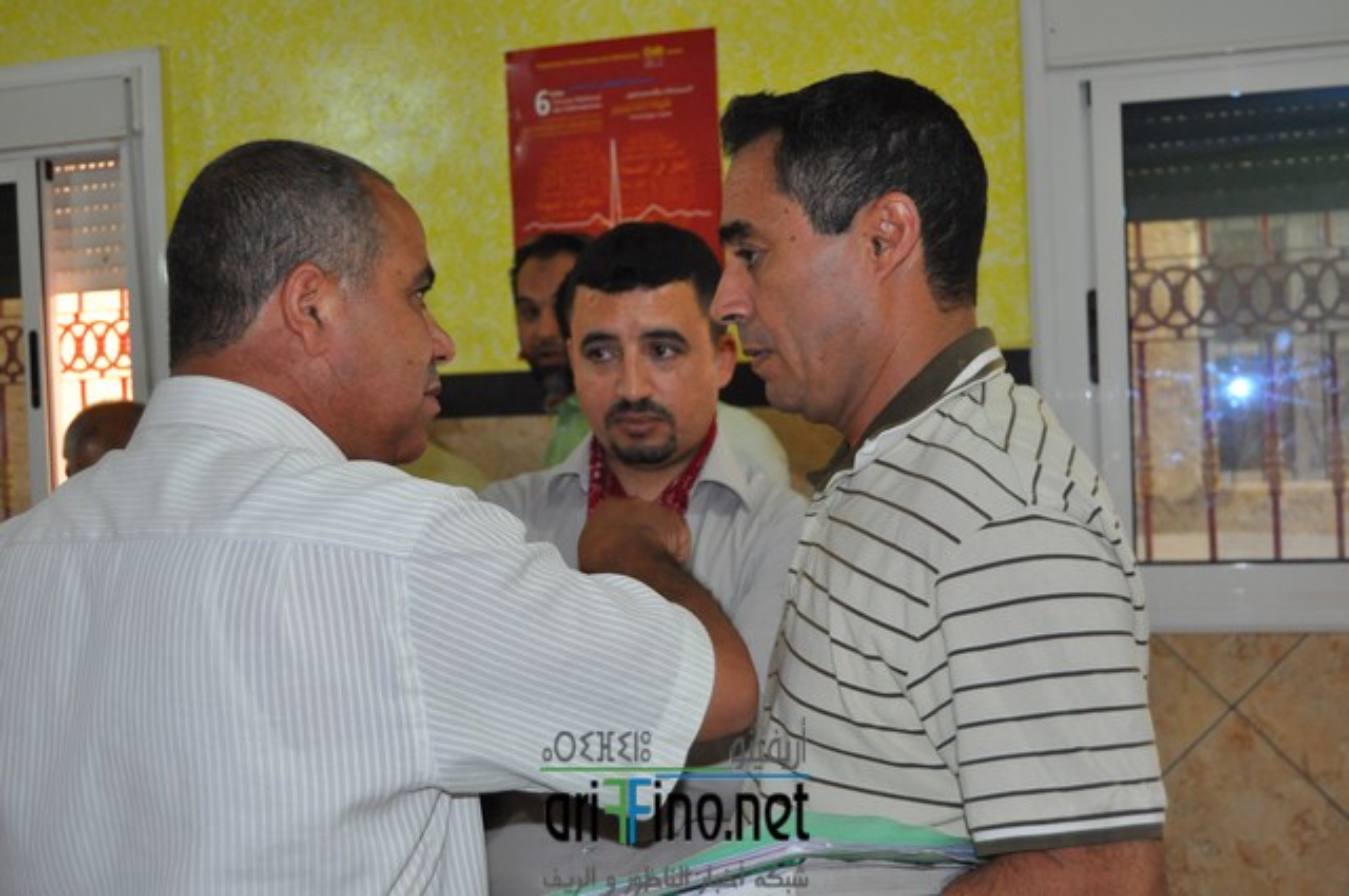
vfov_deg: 28.9
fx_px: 1740
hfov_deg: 42.4
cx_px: 674
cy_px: 448
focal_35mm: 46
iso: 800
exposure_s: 1/60
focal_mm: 31
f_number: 4.2
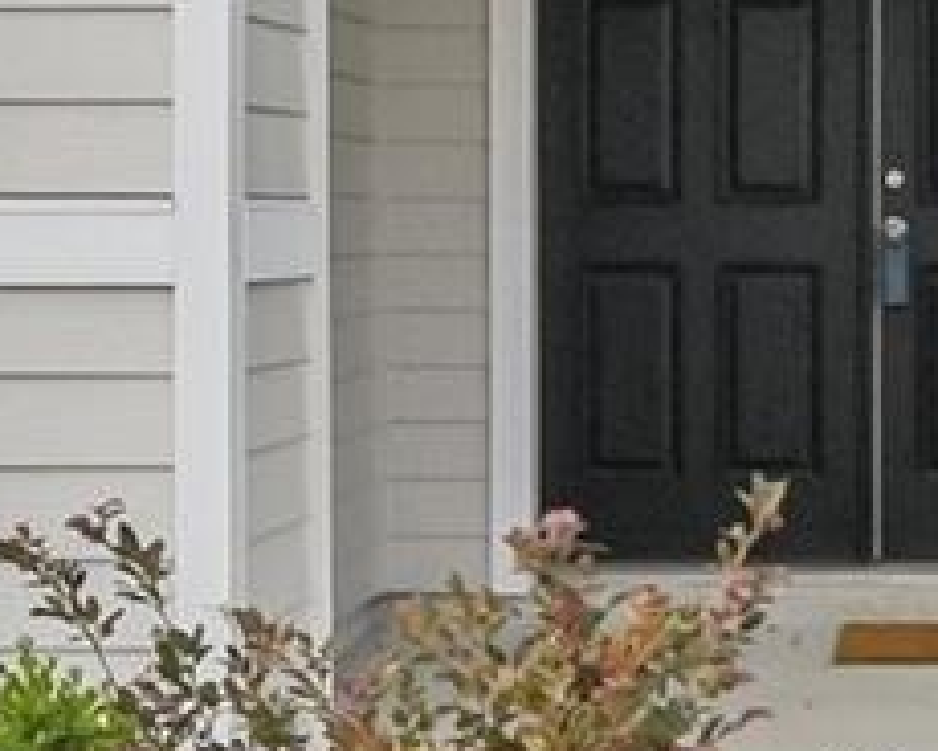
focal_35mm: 98
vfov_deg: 15.5
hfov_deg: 19.2
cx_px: 877
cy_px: 45
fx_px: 2721
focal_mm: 10
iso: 400
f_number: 8
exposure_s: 1/400
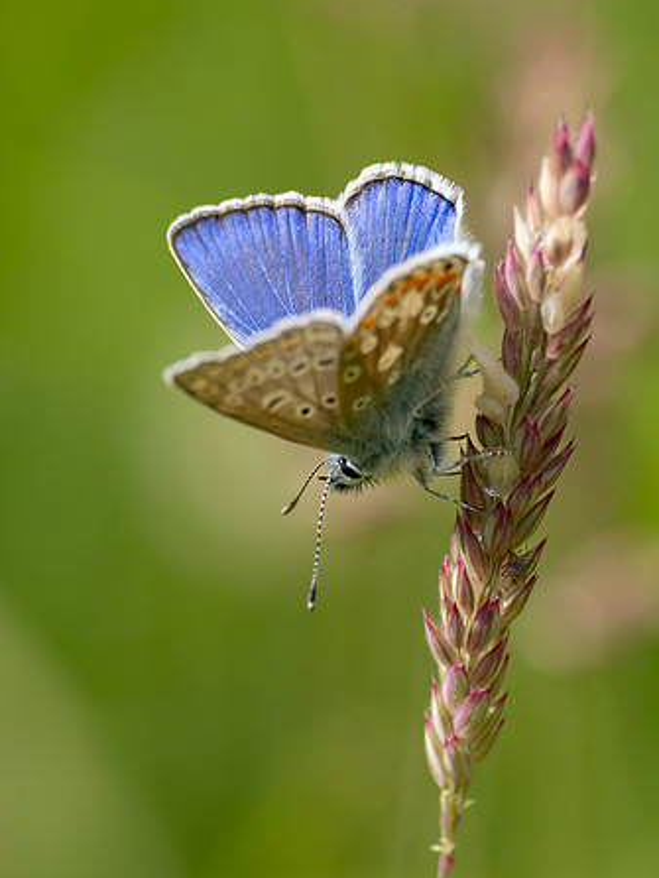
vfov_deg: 1.8
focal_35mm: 1130
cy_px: 441
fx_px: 28656
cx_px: 299
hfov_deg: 1.3
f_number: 5.6
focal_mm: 420
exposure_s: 1/1250
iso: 400
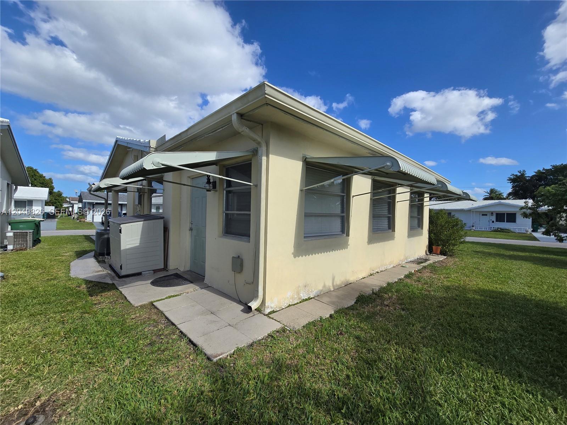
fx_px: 213
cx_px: 284
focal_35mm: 13
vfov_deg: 89.9
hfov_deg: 106.2
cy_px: 212
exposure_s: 1/2897
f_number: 2.2
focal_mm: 2.2
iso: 50
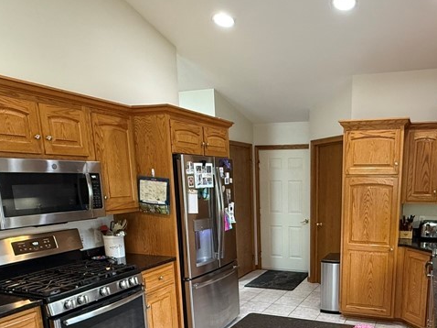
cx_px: 303
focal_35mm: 30
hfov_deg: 58.2
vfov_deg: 44.7
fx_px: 379
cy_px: 258
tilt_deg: -11.1
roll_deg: +0.3
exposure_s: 1/60
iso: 400
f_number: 2.2
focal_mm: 2.22
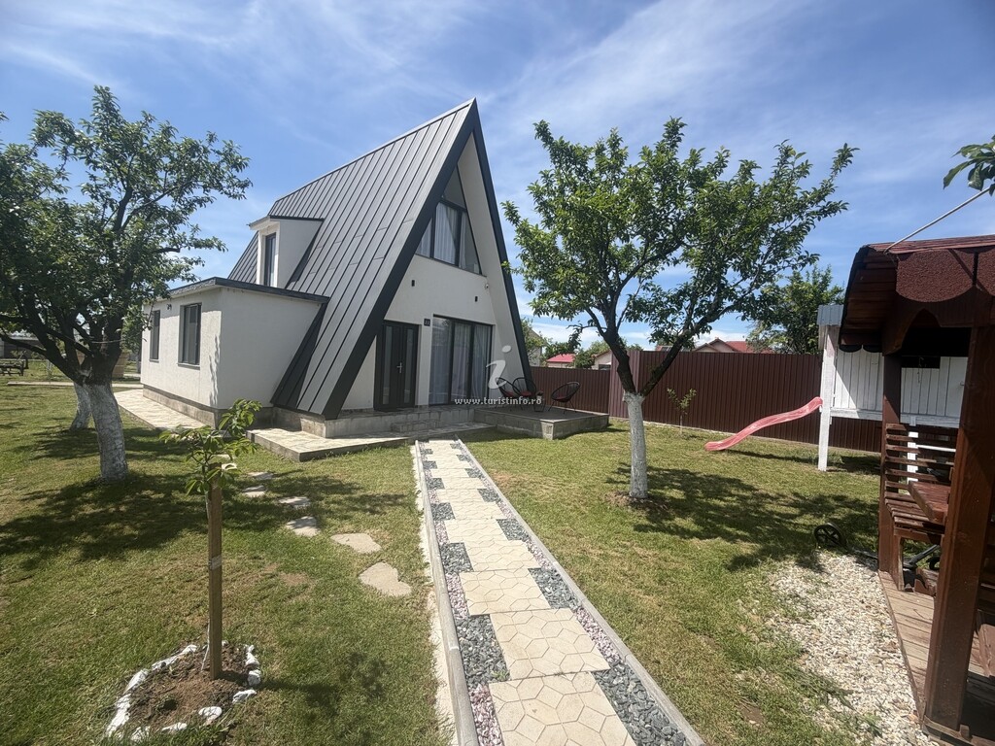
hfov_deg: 102.1
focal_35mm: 14
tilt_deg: -2.7
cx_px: 498
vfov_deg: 85.7
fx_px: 402
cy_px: 373
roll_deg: -3.6
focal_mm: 2.22
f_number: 2.2
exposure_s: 1/770
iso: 25
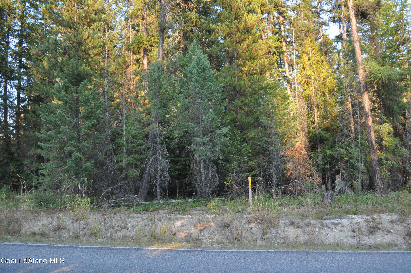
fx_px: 342
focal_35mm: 30
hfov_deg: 62.0
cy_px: 136
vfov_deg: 43.5
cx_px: 206
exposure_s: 1/125
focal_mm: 20
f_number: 5.6
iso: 280
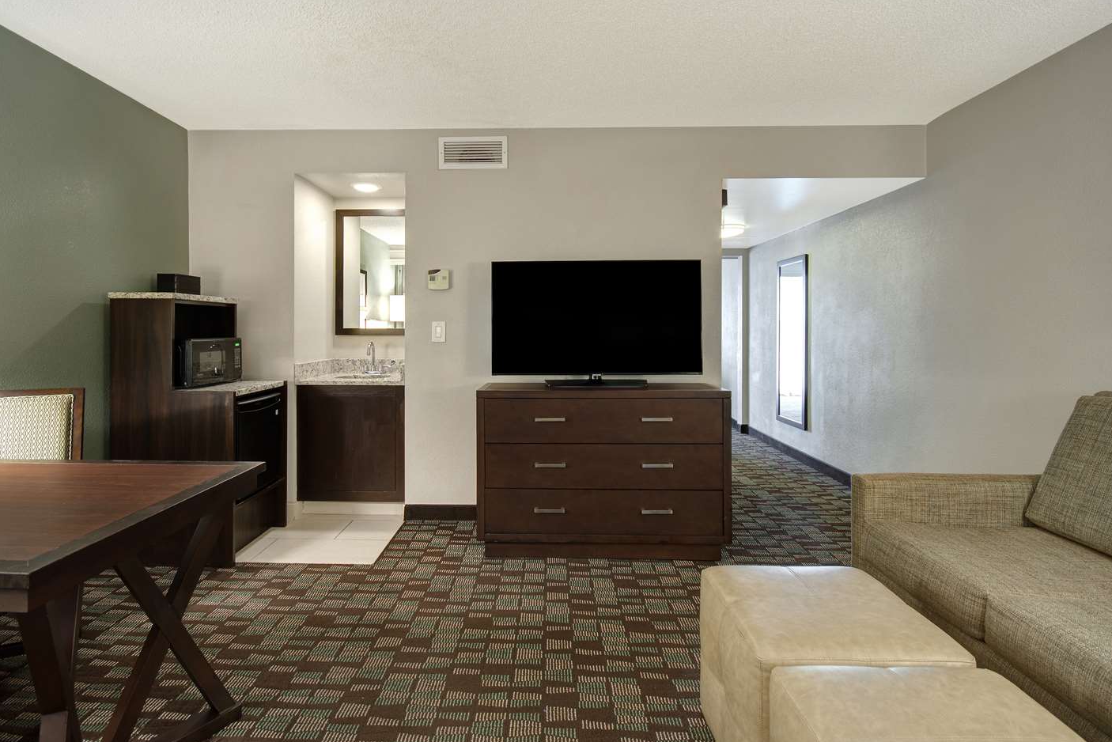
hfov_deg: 96.6
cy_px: 362
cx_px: 528
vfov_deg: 73.8
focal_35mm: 16
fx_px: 494
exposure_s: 1/4
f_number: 7.1
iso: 250
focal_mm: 10
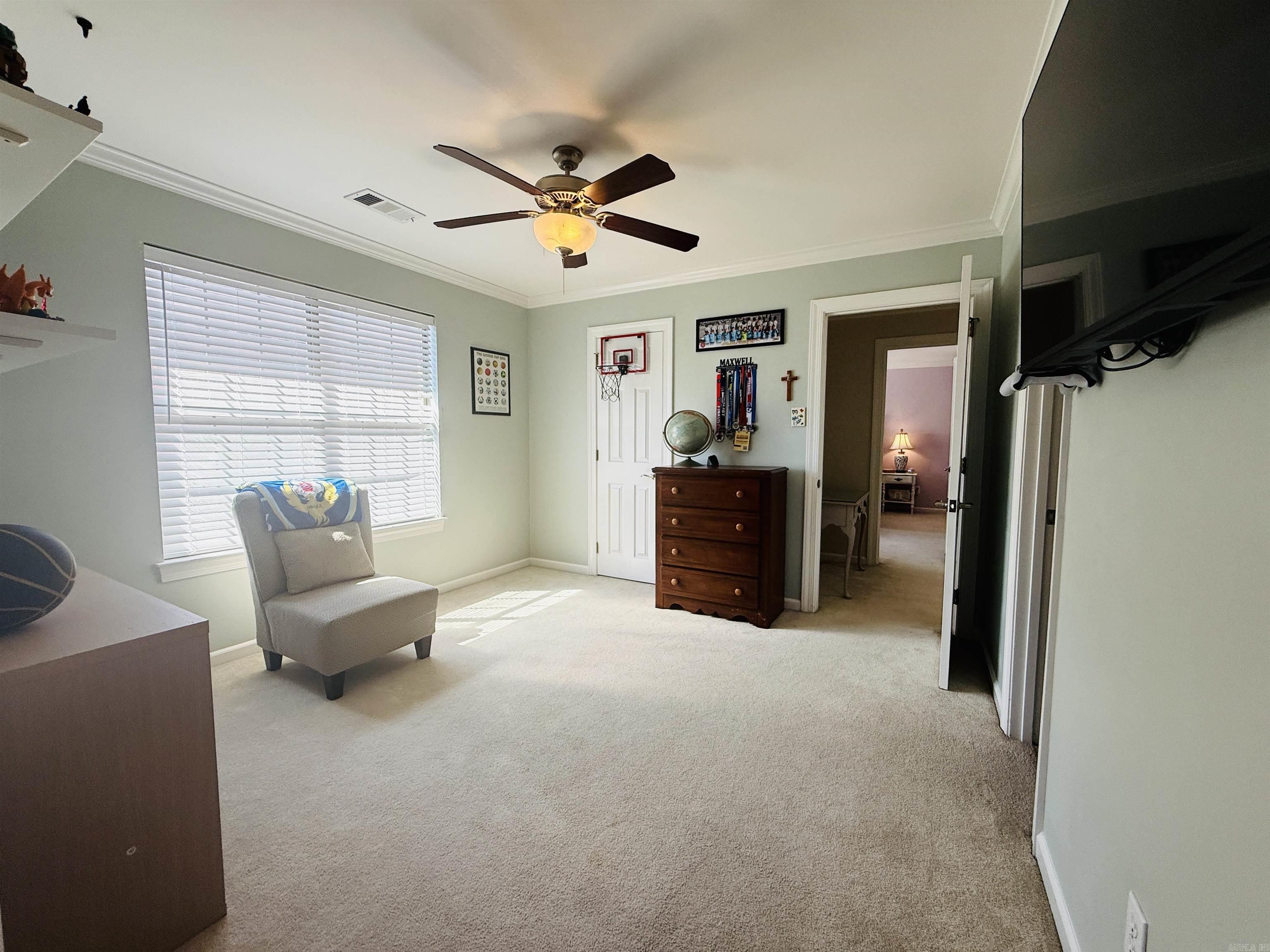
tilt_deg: -4.3
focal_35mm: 14
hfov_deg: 102.1
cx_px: 635
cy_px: 476
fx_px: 514
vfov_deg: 85.7
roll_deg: -0.6
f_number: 2.2
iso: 64
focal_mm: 2.22
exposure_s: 1/163
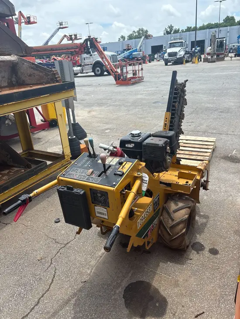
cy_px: 160
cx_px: 120
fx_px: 240
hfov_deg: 53.1
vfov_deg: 67.3
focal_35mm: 26
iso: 50
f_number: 1.6
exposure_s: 1/2283
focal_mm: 5.96
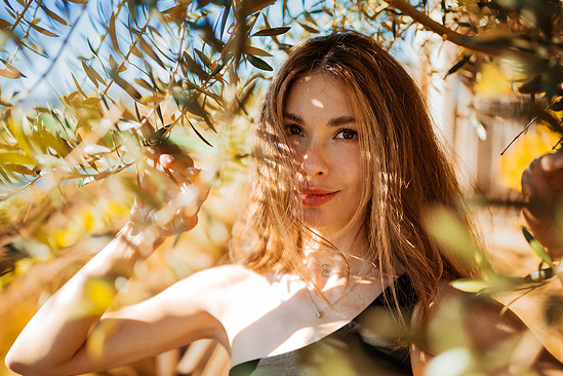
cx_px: 288
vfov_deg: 35.9
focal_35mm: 37
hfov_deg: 51.9
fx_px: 579
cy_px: 187
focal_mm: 35
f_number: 1.8
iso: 50
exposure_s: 1/640
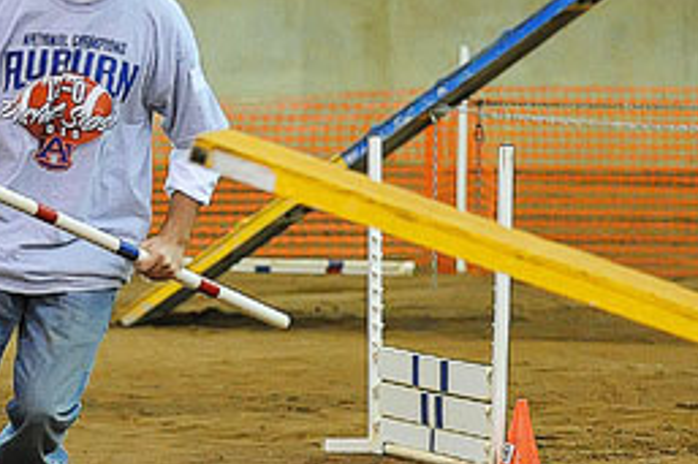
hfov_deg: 7.6
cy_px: 189
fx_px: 5251
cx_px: 57
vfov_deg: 5.1
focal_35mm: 271
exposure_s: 1/500
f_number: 2.8
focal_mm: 116
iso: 5000
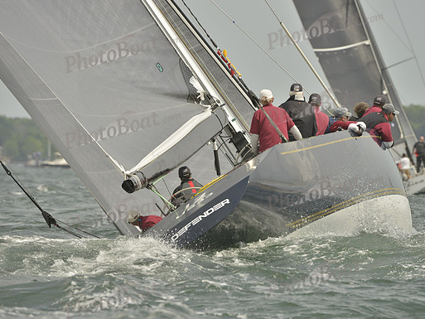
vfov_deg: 3.4
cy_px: 160
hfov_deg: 4.6
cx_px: 225
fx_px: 5342
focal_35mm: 435
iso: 280
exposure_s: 1/1250
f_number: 8
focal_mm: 400
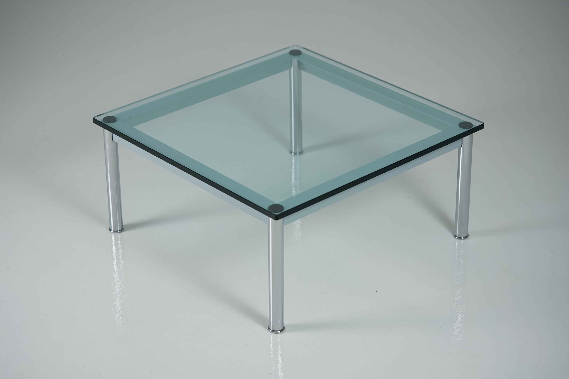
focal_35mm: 90
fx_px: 1422
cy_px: 190
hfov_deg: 22.6
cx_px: 284
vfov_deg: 15.2
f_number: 3.5
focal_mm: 90
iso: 400
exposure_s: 1/100
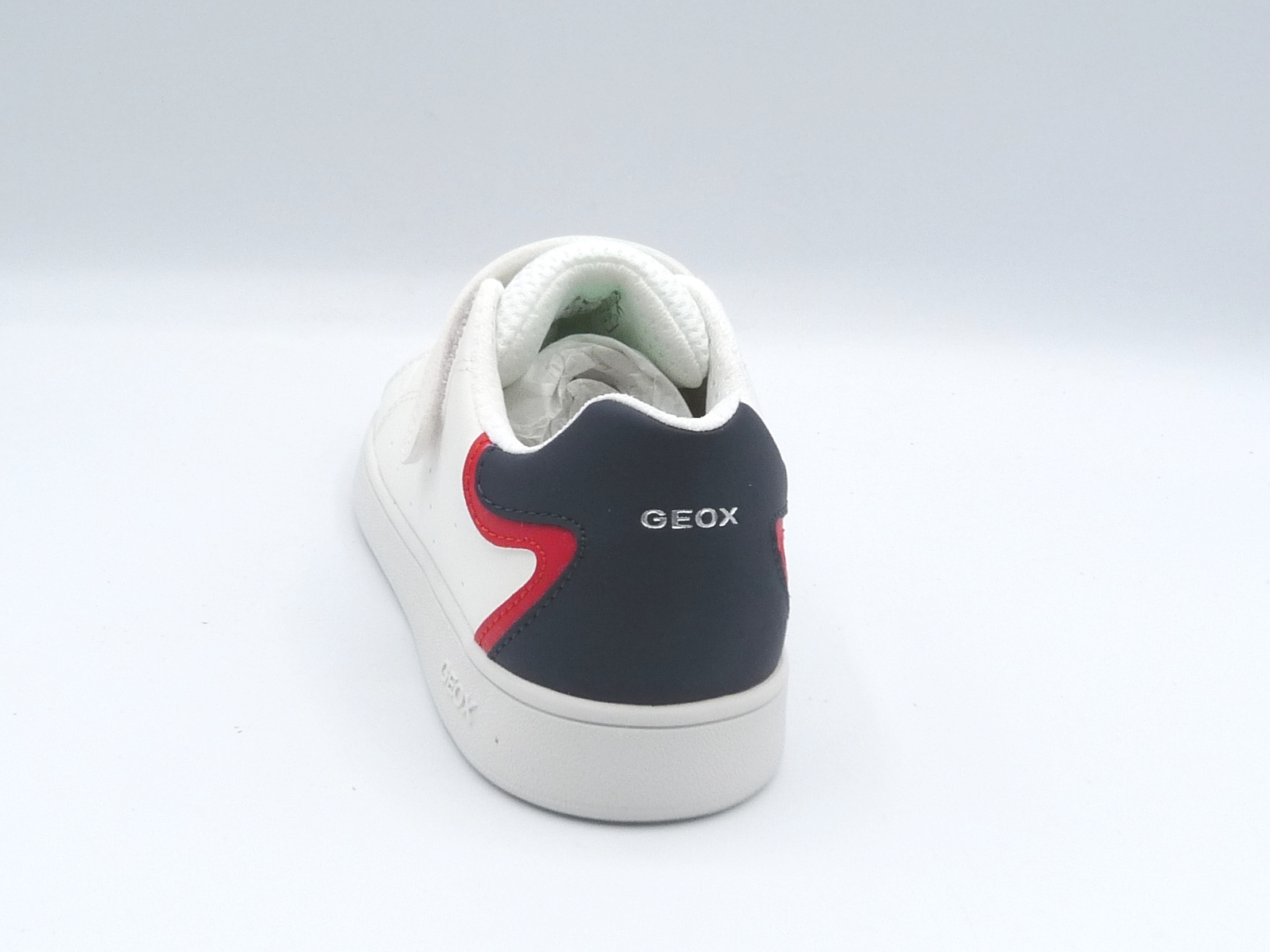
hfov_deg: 38.9
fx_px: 1798
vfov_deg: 29.7
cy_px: 476
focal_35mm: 49
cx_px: 635
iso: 100
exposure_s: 1/200
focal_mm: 4.8
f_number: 5.6
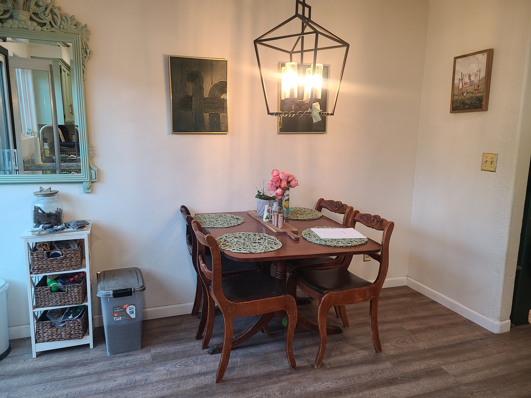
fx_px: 399
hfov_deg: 67.3
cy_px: 199
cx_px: 266
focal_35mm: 26
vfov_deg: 53.1
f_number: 1.8
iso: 100
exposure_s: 1/60
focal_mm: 5.4
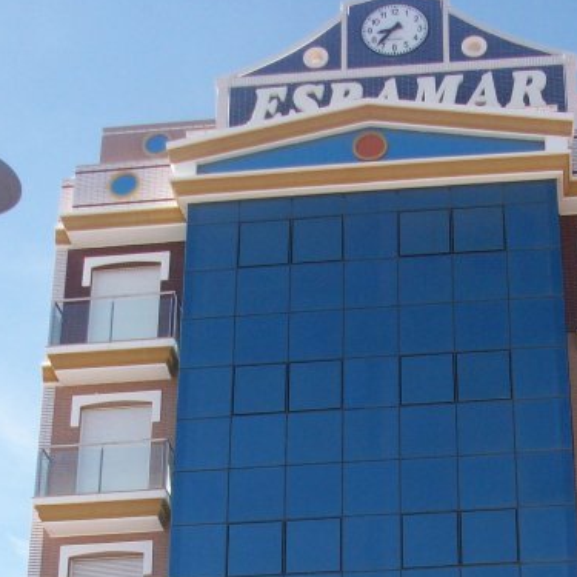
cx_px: 402
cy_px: 694
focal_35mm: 82
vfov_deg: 19.8
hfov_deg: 21.0
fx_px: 1546
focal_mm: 5.7
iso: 64
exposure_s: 1/581
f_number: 2.8
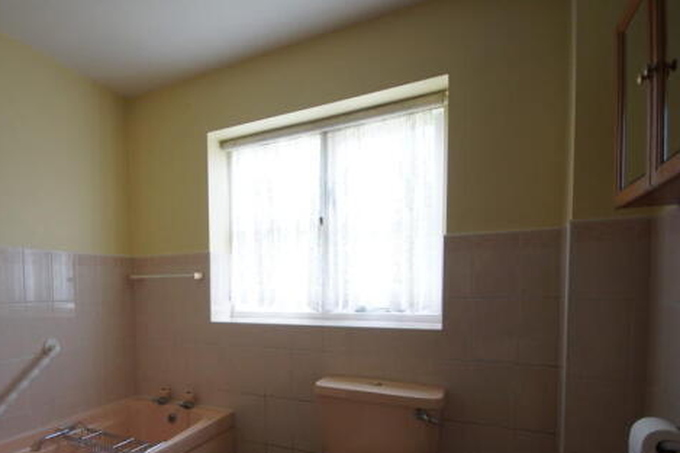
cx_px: 229
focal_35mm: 21
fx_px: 396
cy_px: 316
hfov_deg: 78.7
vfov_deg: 57.6
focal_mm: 10
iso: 320
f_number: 4
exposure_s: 1/60
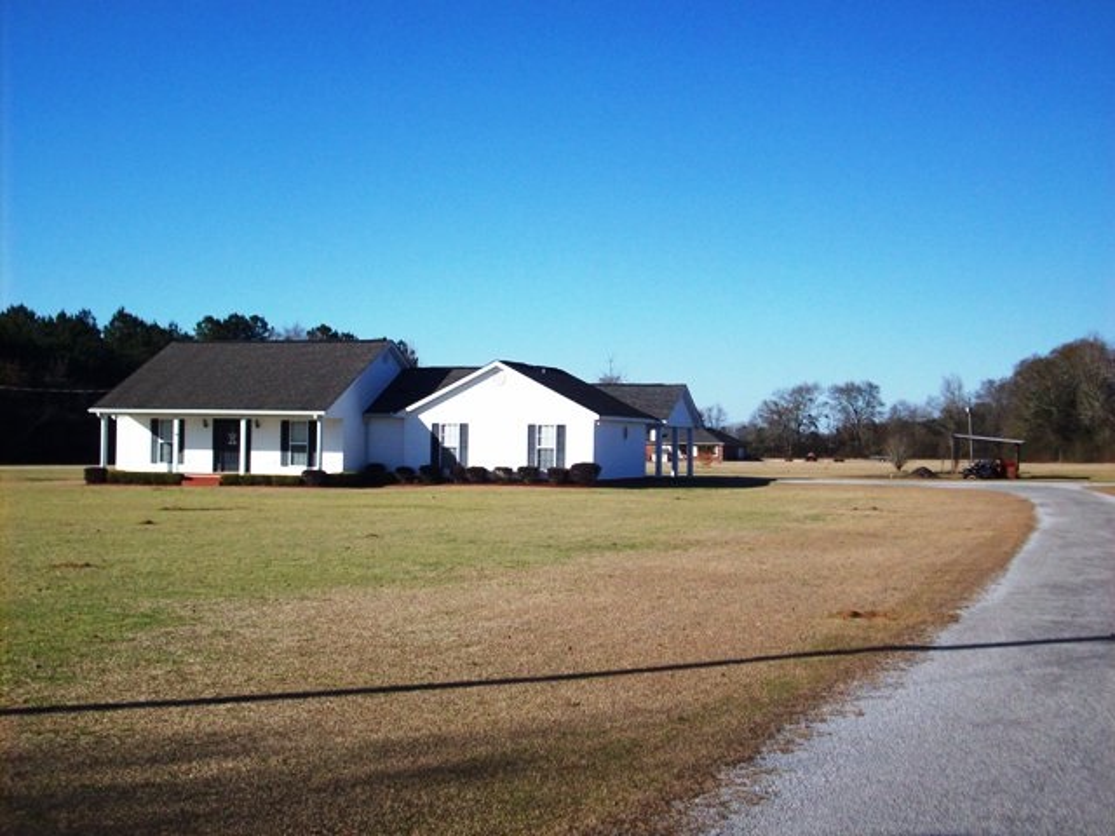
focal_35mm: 54
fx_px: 1739
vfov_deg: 27.0
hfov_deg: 35.5
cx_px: 558
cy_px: 418
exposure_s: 1/391
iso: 80
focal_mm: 9
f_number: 6.9
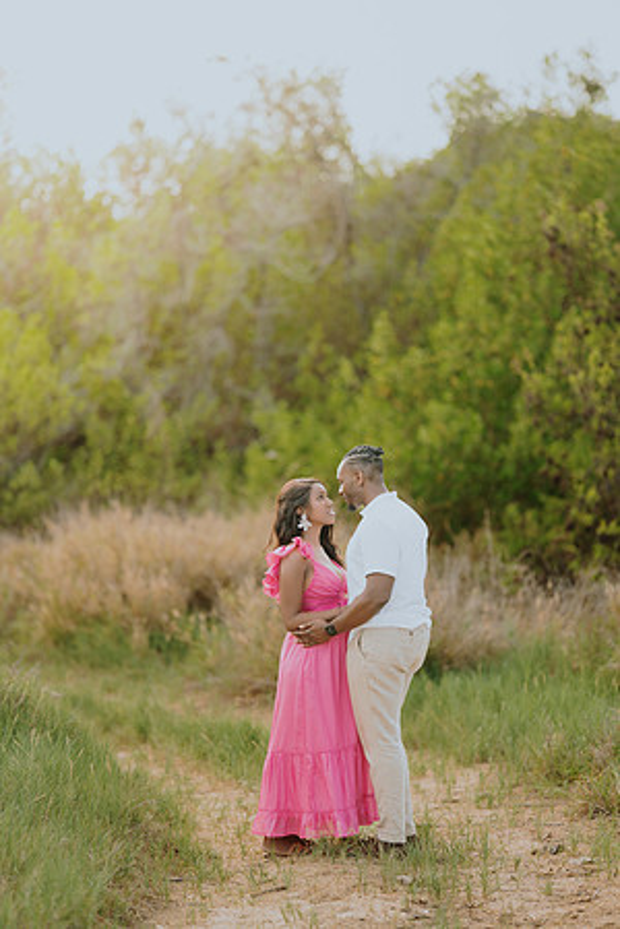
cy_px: 464
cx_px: 310
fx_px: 3487
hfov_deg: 10.2
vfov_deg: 15.2
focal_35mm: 135
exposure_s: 1/400
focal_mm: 135
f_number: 1.8
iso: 50
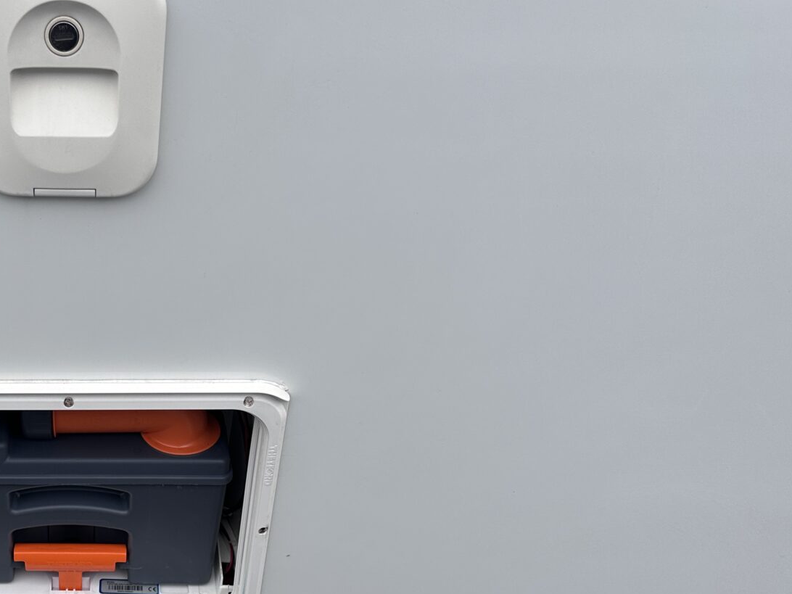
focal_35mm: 45
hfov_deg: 38.9
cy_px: 412
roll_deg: +1.9
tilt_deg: -37.3
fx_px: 1030
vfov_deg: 31.8
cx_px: 70
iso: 80
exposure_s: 1/767
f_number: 1.78
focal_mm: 6.86
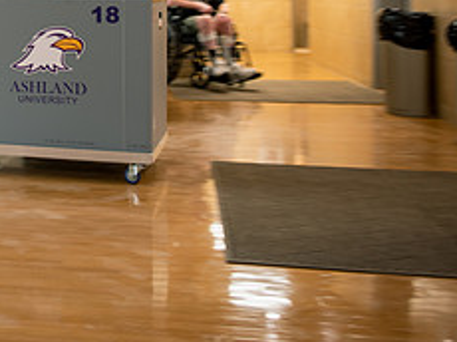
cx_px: -62
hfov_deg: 26.1
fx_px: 897
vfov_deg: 20.6
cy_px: -33
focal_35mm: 68
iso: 160
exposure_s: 1/25
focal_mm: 28
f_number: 3.2
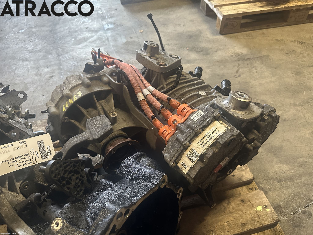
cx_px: 156
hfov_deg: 71.6
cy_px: 118
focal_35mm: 24
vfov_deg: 56.8
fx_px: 217
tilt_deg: -47.2
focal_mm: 6.86
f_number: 1.78
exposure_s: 1/50
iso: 400
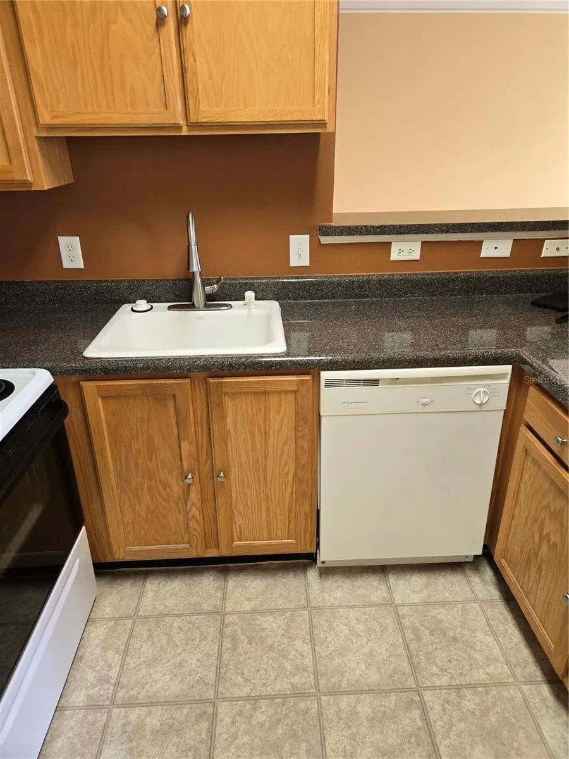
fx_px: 504
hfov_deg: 58.9
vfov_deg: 73.9
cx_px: 284
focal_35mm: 23
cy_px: 380
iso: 320
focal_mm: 5.4
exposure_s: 1/120
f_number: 1.8
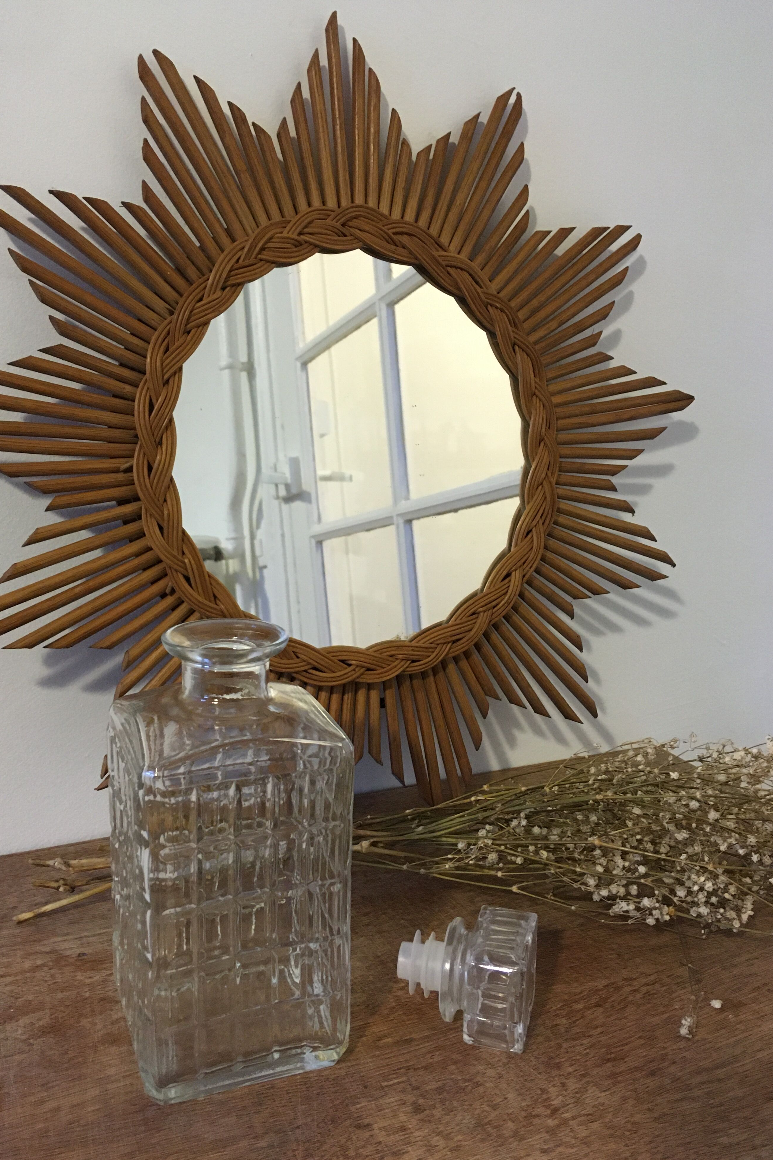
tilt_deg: -13.7
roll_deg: -2.2
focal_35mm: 31
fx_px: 998
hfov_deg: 42.3
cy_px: 591
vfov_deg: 60.3
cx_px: 350
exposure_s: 1/17
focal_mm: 4.15
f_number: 2.2
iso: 200
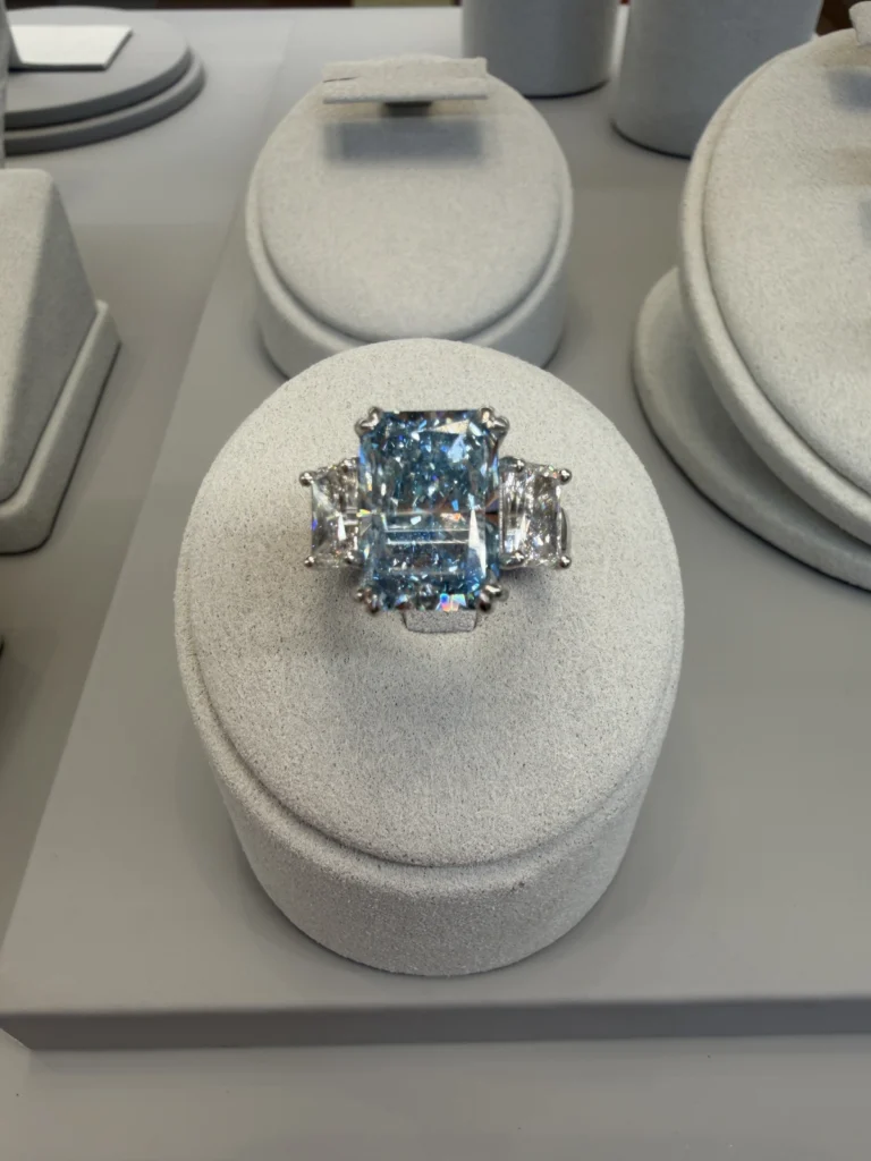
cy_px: 580
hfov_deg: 56.8
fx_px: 805
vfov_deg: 71.6
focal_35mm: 24
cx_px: 436
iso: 16
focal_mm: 2.22
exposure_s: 1/120
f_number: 2.2
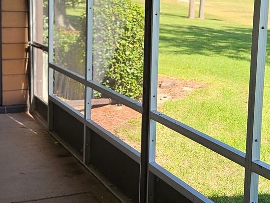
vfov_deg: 21.8
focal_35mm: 67
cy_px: 64
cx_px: 153
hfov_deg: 28.9
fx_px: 523
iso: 25
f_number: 1.8
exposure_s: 1/282
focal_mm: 5.4
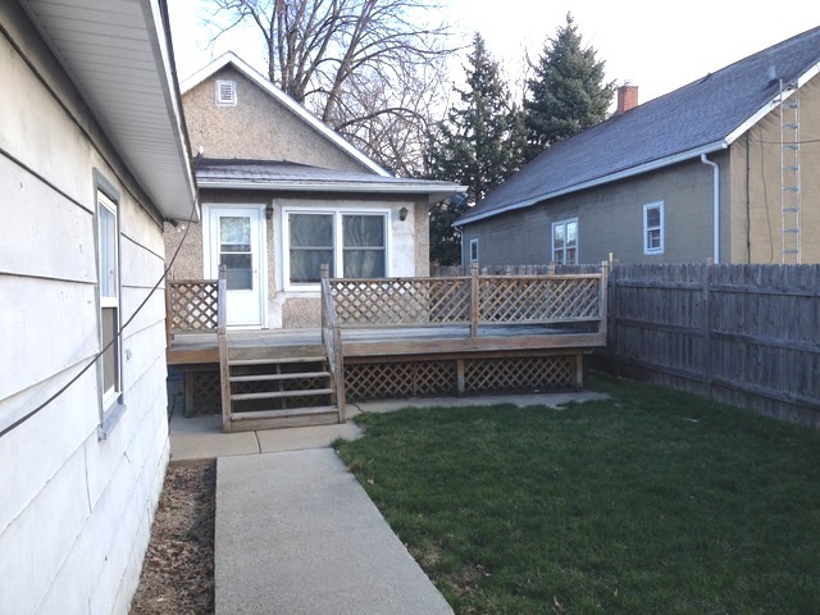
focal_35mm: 35
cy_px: 308
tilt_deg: -4.9
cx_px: 410
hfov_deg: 52.6
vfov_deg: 40.7
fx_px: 829
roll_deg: -0.2
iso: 50
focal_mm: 4.28
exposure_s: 1/239
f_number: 2.4
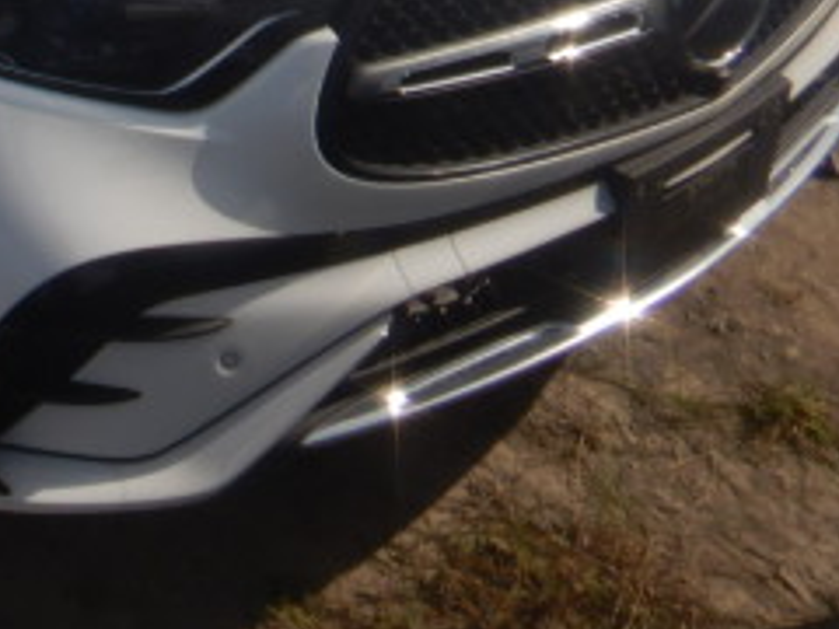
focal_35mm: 64
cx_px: -42
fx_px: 1551
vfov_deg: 21.2
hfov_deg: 28.0
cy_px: -147
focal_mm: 4.3
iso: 125
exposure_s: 1/800
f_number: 2.8
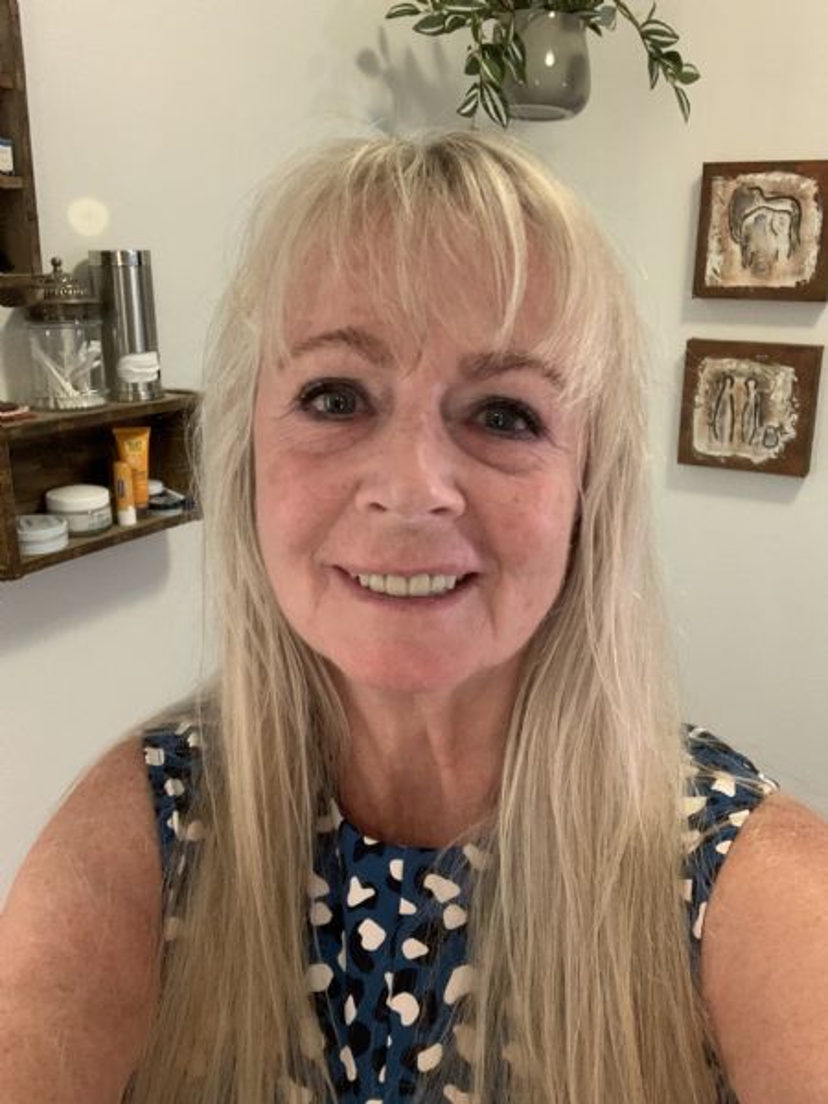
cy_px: 552
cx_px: 414
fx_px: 1021
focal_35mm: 32
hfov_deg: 44.2
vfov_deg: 56.8
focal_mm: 2.87
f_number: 2.2
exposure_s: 1/33
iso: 250
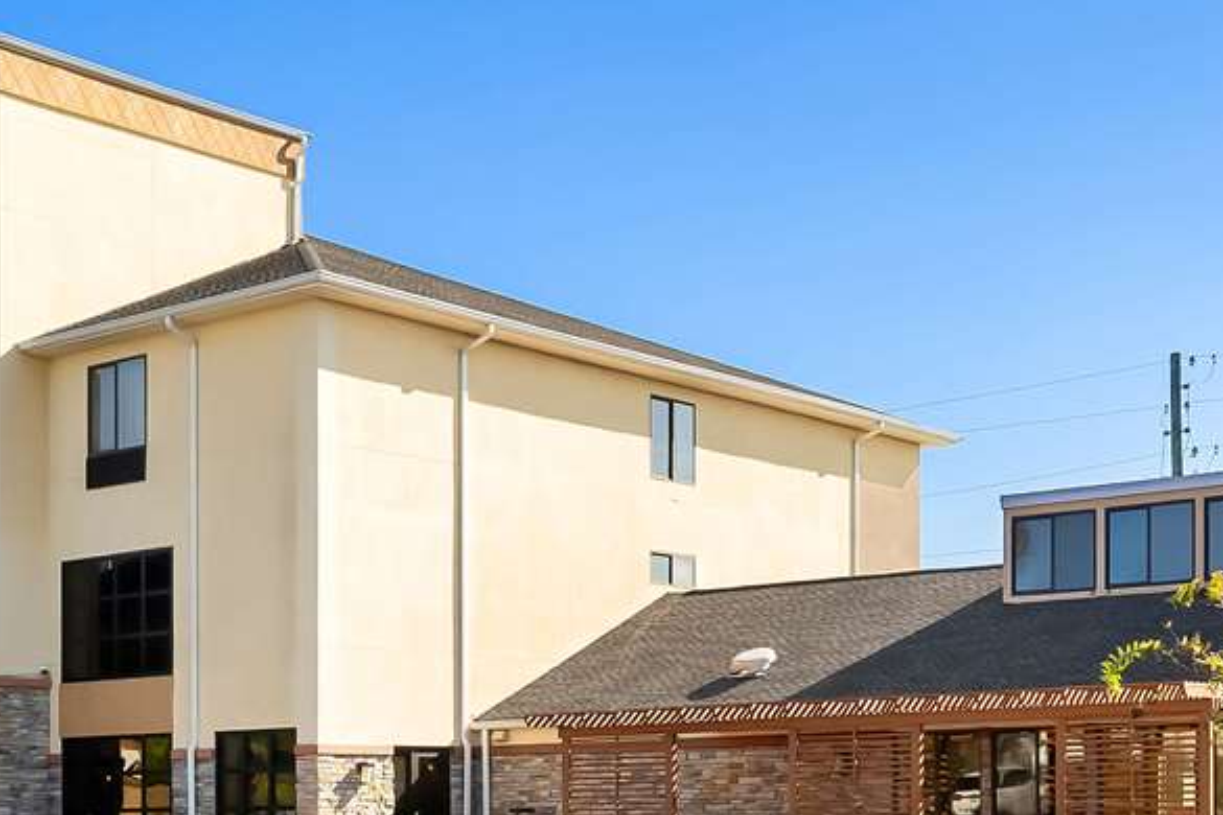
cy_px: 290
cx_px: 431
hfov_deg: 33.7
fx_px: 2004
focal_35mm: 59
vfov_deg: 22.9
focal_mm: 23
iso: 320
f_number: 8
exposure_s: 1/200
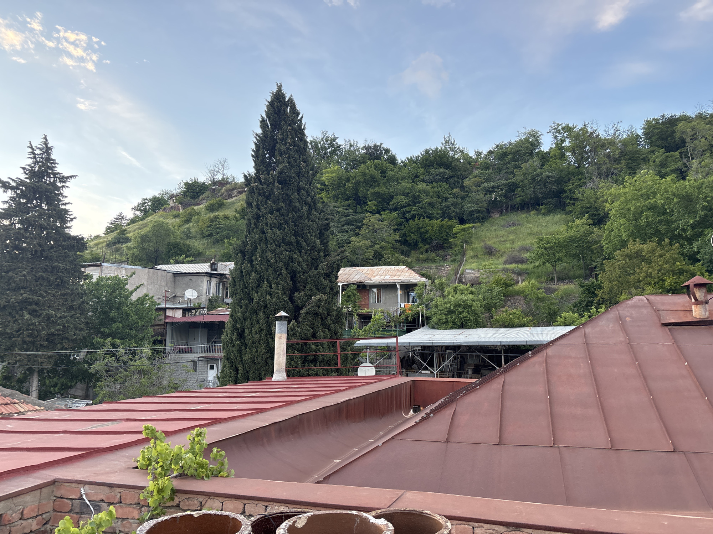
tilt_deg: +7.5
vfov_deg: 53.1
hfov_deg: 67.3
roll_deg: -0.1
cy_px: 267
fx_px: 536
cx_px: 356
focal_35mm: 26
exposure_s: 1/121
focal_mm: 5.96
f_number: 1.6
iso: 64
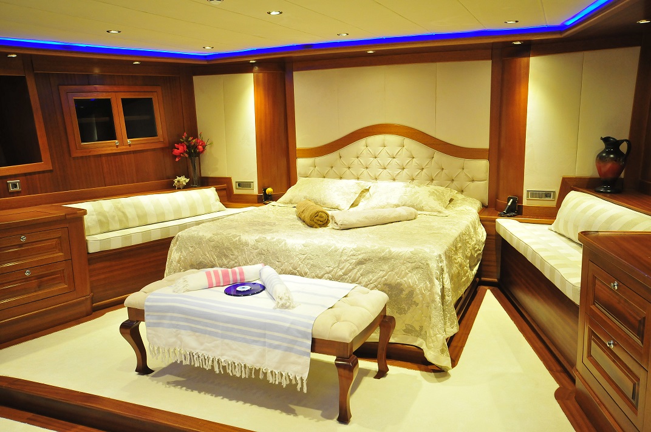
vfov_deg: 43.5
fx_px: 542
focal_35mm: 30
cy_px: 216
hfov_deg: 62.0
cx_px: 326
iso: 800
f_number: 5.6
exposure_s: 1/8
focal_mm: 20
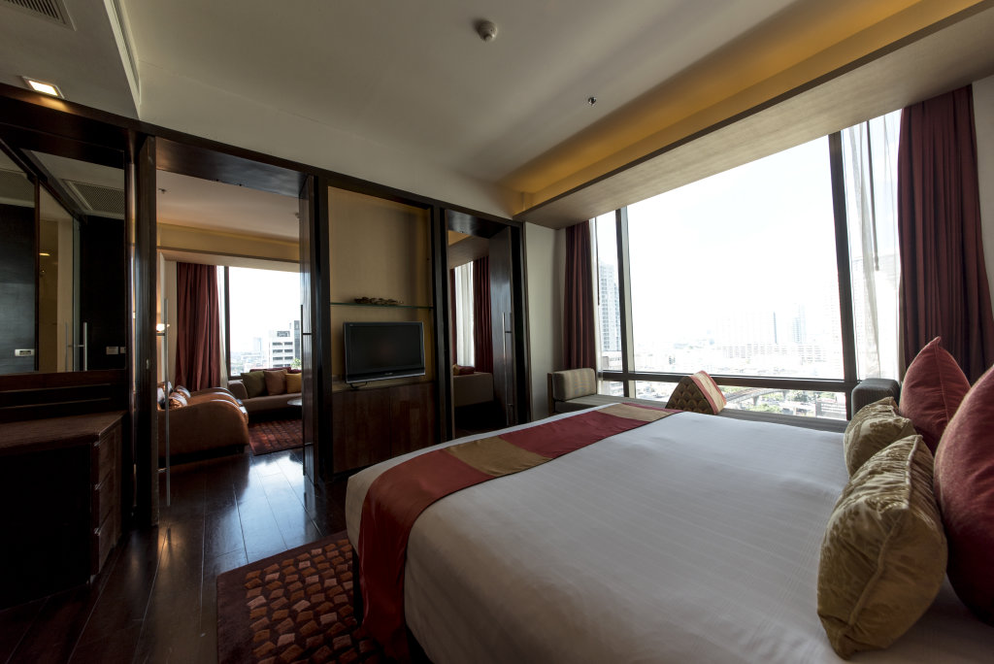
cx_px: 497
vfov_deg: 90.1
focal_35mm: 12
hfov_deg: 112.6
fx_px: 332
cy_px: 332
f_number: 8
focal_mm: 12
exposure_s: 1/25
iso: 100
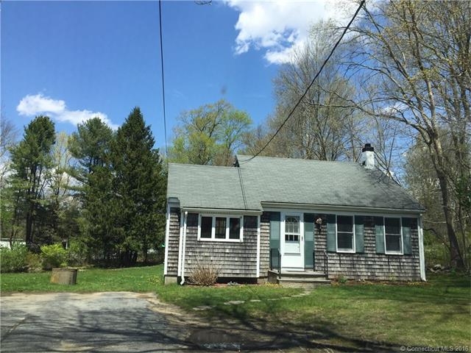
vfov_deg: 48.2
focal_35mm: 29
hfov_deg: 61.7
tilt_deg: +8.3
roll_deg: -2.7
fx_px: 395
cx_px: 236
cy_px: 176
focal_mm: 4.15
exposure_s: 1/942
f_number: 2.2
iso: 32
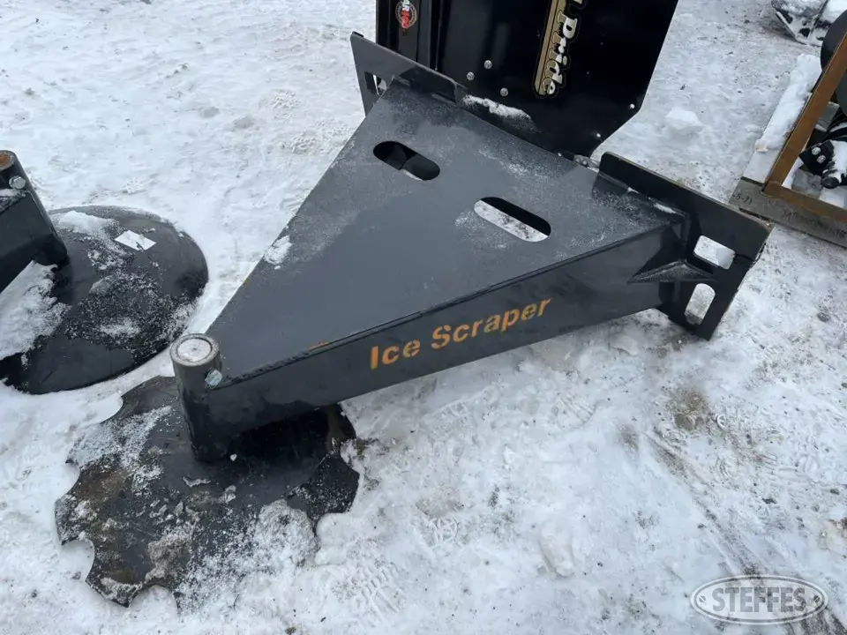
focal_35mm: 26
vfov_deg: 53.1
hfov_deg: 67.3
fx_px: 636
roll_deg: -5.8
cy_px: 318
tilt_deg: -42.4
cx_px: 424
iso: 50
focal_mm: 5.7
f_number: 1.5
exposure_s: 1/1038
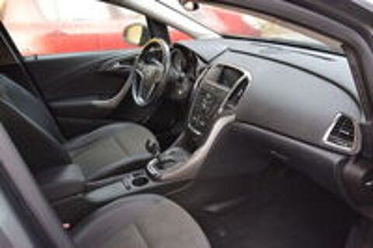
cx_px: 186
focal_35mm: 30
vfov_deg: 43.5
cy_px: 124
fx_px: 311
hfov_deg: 62.0
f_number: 5.6
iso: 500
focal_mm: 20
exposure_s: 1/60
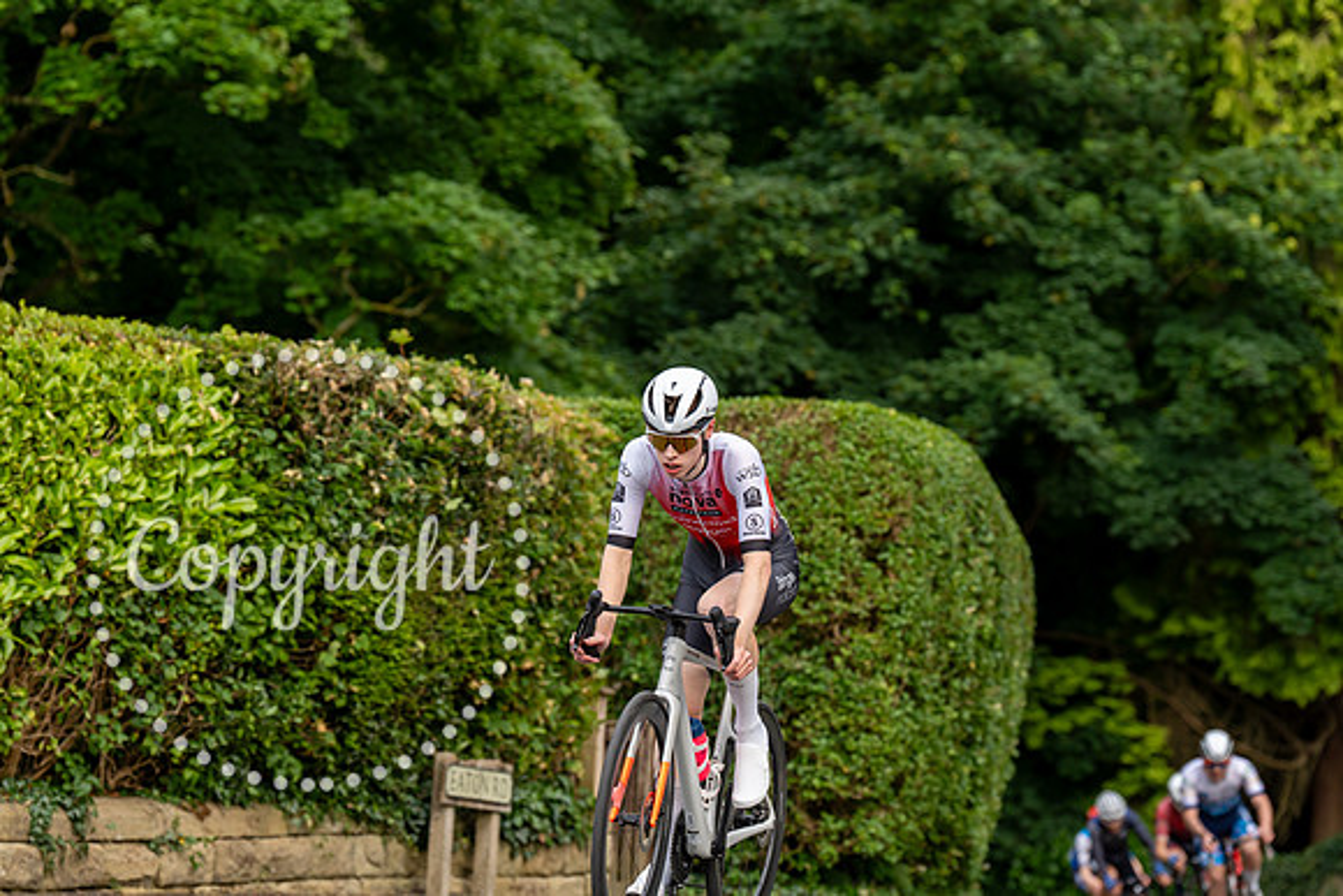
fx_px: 4963
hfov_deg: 15.4
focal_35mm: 133
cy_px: 448
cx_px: 672
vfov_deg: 10.3
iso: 400
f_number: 4
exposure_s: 1/800
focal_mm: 133
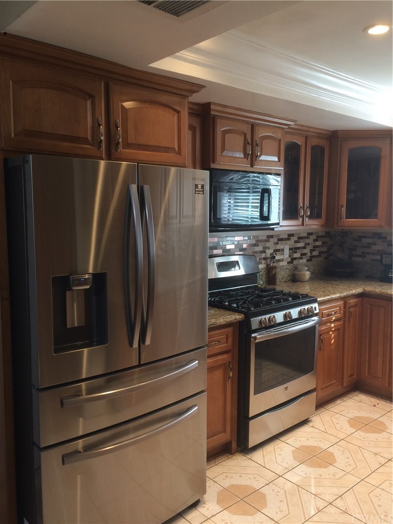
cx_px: 196
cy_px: 262
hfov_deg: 48.2
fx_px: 439
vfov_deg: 61.7
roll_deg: +0.3
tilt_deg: -8.6
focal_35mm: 29
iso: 80
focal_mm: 4.15
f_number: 2.2
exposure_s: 1/30
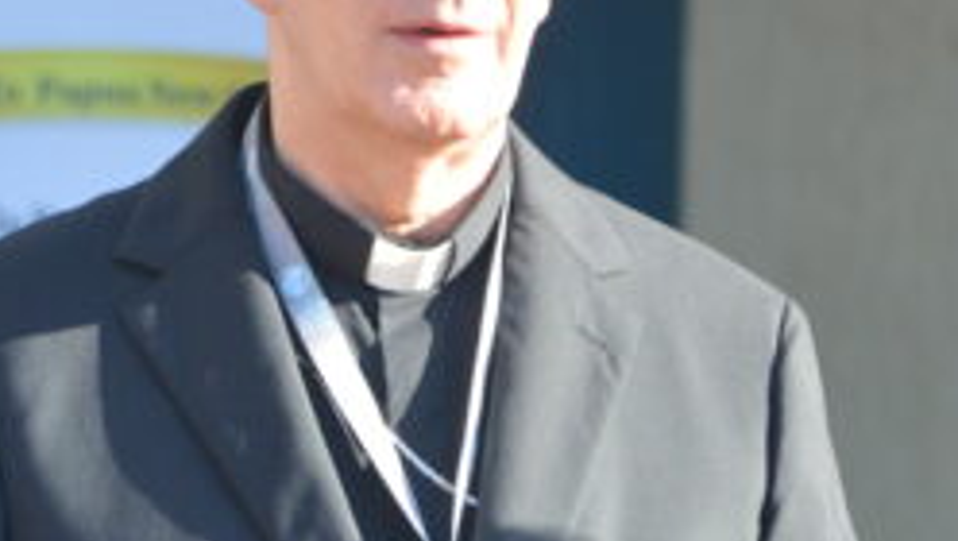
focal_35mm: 476
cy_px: 541
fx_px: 12102
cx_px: 1101
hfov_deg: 4.5
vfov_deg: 2.6
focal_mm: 98
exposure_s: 1/640
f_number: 6.3
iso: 1000
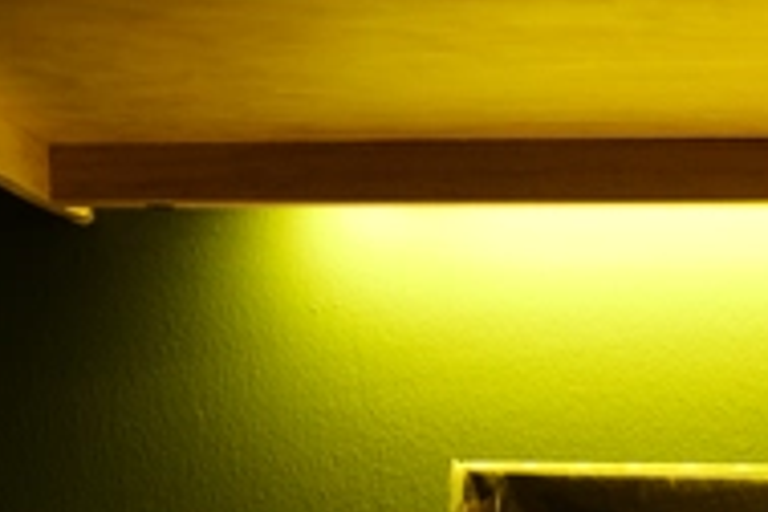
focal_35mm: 212
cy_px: 520
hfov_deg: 9.1
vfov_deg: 6.5
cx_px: 1544
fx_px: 4522
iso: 500
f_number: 2.5
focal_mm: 50
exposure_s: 1/30
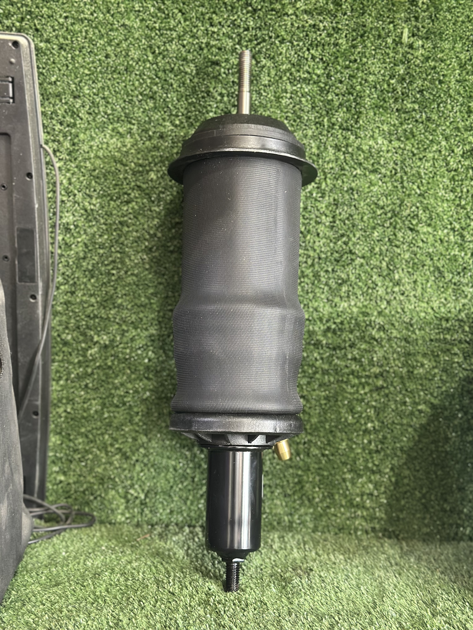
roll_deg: -3.3
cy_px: 315
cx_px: 236
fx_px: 875
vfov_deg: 39.7
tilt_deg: -7.7
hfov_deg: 30.3
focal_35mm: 48
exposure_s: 1/40
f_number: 1.78
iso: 500
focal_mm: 6.86
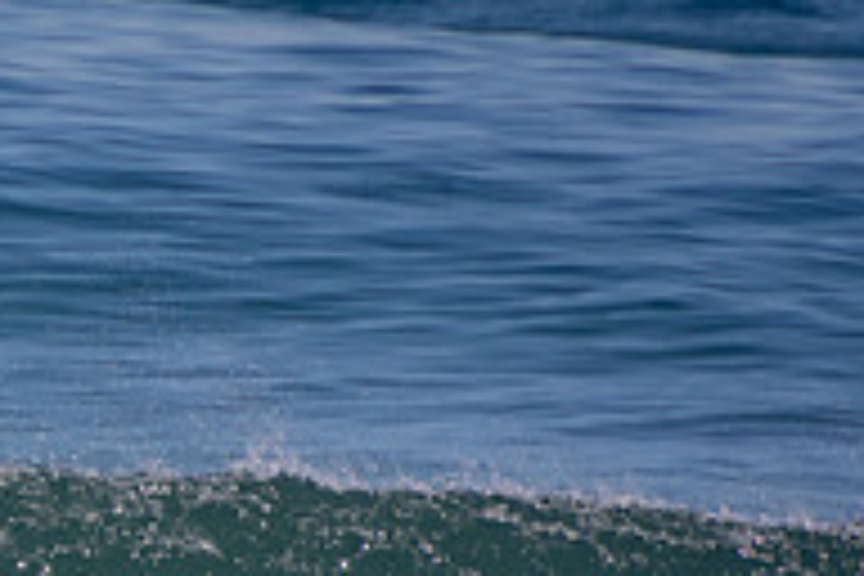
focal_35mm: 1815
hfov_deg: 1.1
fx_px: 43557
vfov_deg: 0.8
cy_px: 799
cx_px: -414
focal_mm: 400
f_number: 5.6
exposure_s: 1/1250
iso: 180
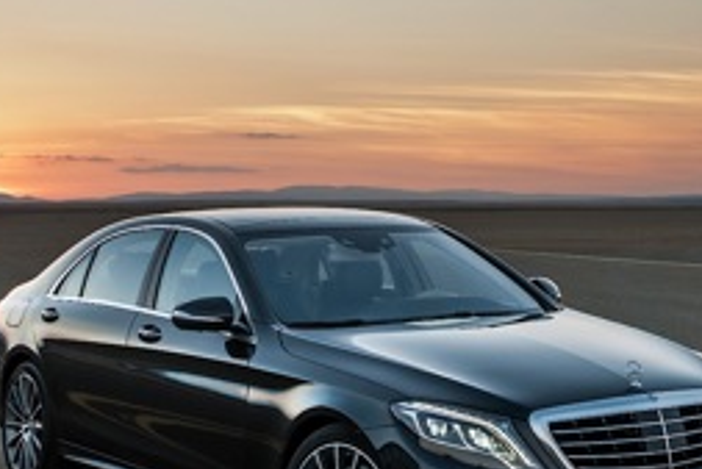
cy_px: 110
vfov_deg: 15.8
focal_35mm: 86
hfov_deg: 23.6
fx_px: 1678
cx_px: 402
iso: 100
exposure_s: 1/1.67
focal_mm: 34
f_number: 18
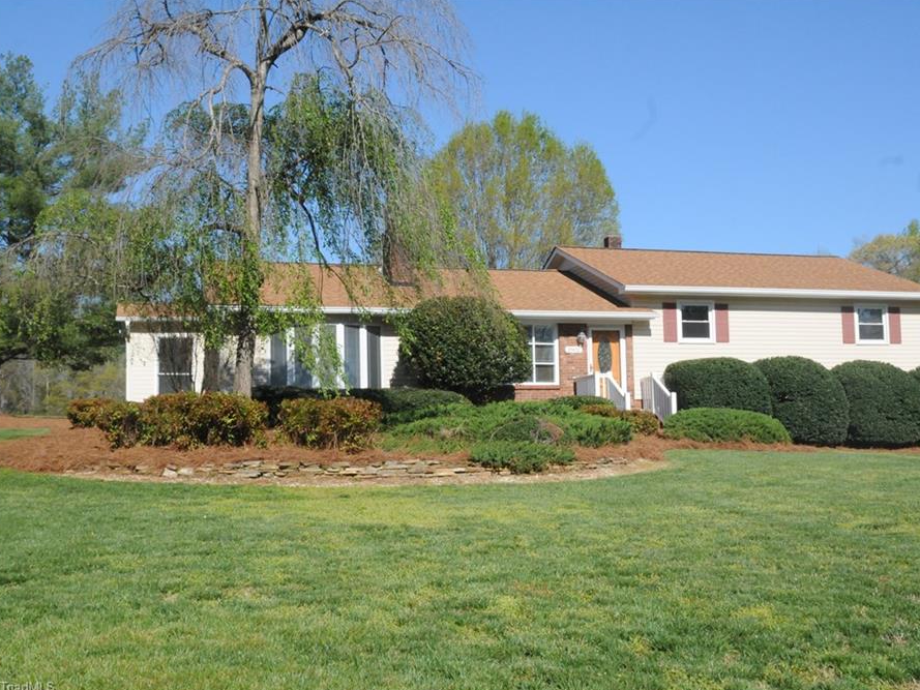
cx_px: 514
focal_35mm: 63
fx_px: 1675
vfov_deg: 23.3
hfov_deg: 30.7
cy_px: 345
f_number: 14
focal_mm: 38
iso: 1250
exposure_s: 1/800
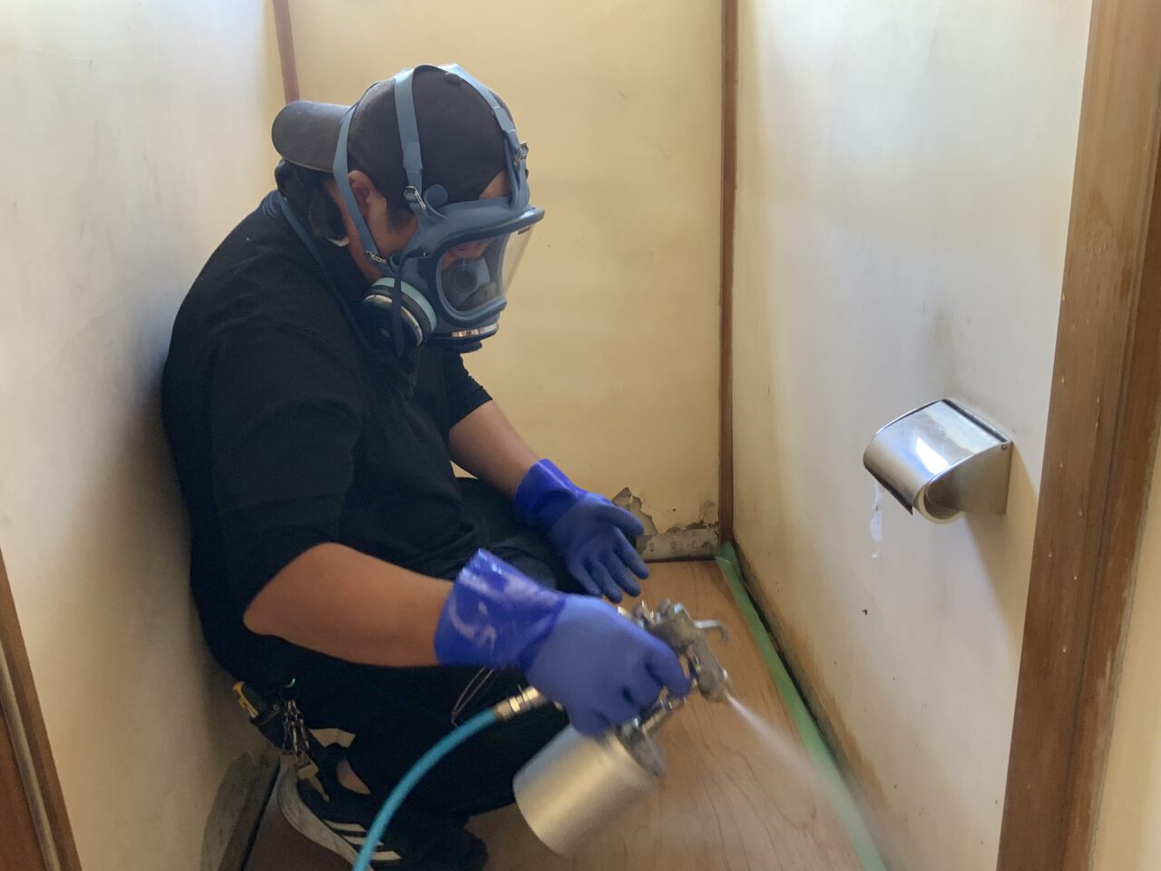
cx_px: 580
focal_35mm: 29
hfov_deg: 61.7
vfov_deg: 48.2
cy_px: 436
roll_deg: +2.7
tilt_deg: -19.2
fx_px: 973
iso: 100
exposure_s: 1/50
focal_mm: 3
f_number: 1.8
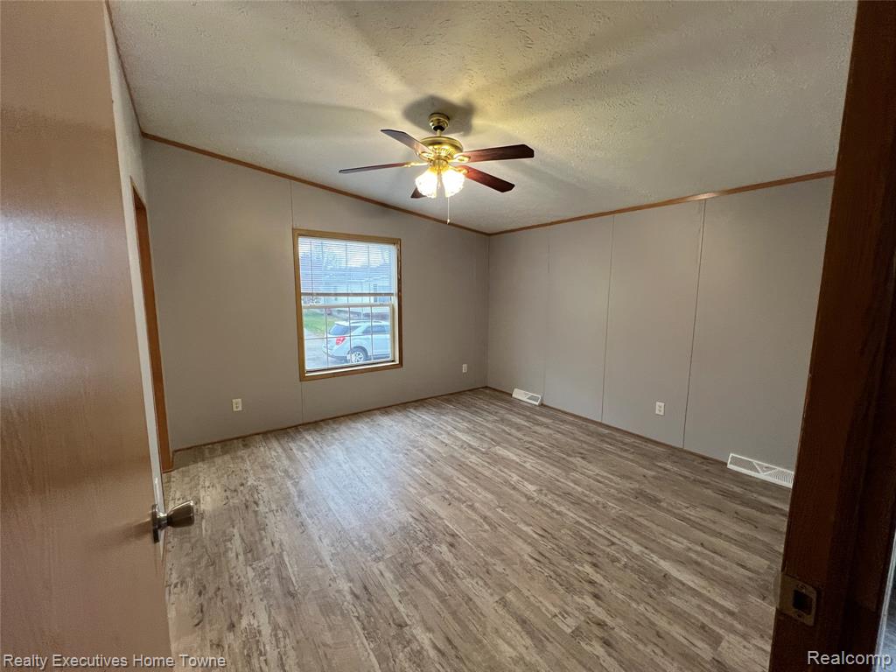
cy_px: 336
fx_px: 336
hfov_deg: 106.2
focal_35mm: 13
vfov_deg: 89.9
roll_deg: -0.2
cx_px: 448
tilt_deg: -7.7
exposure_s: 1/120
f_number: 1.8
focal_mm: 1.57
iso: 250
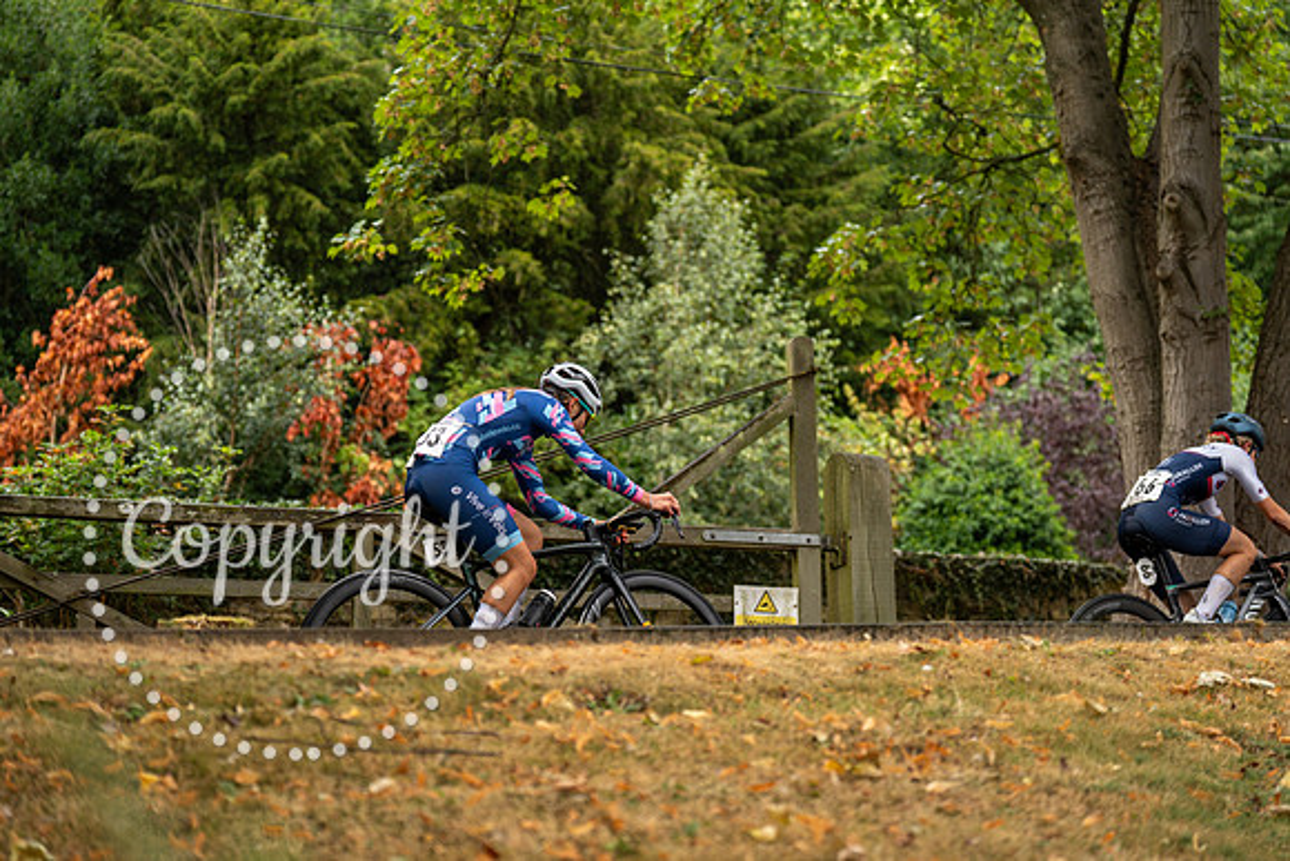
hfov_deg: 28.8
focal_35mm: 70
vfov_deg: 19.5
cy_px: 430
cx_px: 645
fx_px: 2509
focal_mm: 70
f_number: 2.8
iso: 640
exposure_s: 1/800
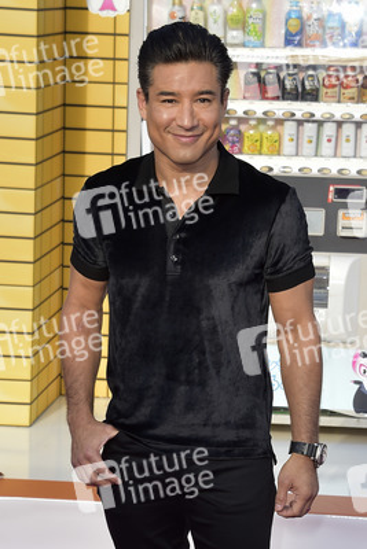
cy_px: 274
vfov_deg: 30.9
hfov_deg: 20.9
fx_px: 993
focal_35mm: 65
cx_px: 184
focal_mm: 65
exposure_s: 1/250
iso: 400
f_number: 7.1
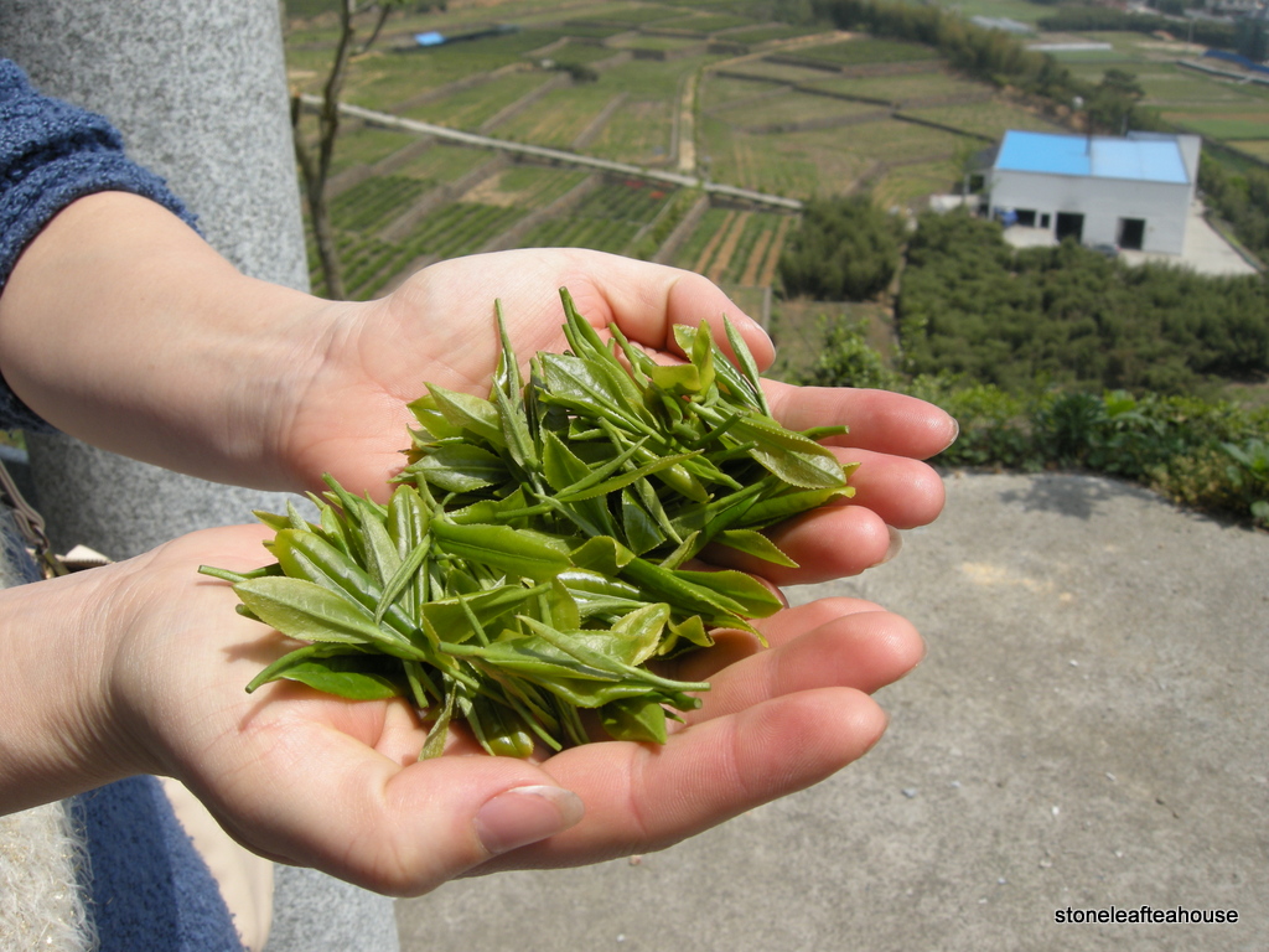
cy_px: 476
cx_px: 634
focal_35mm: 35
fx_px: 1283
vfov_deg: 40.7
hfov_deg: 52.6
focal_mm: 7.5
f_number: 5.4
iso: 64
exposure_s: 1/300
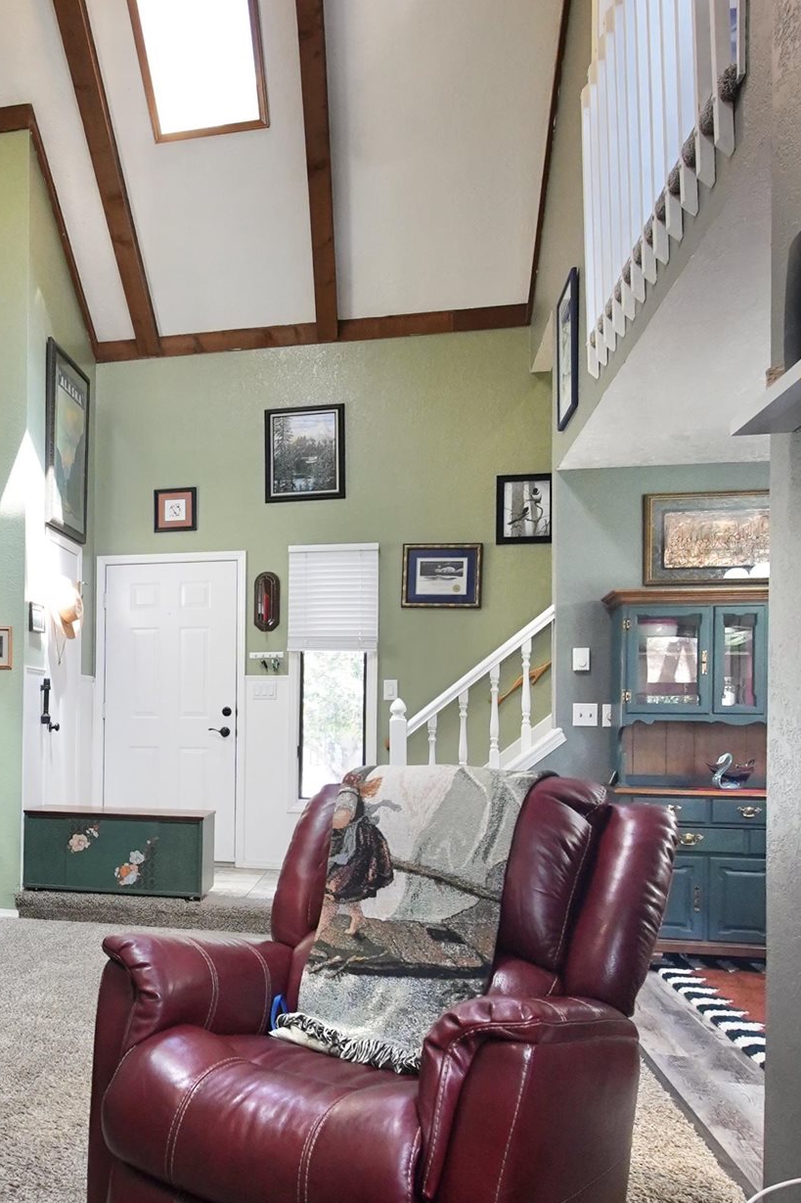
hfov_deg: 40.7
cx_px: 98
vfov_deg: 61.4
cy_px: 719
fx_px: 1001
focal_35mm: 30
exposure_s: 1/160
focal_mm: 11
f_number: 3.2
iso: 1600
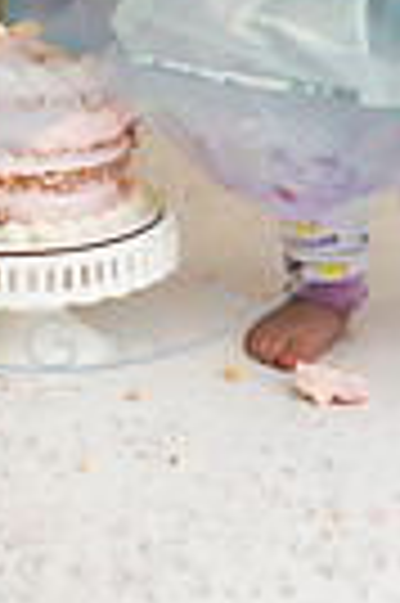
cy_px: -387
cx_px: 252
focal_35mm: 168
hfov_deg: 8.1
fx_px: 2807
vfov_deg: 11.6
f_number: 2.8
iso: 200
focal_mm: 50
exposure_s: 1/160
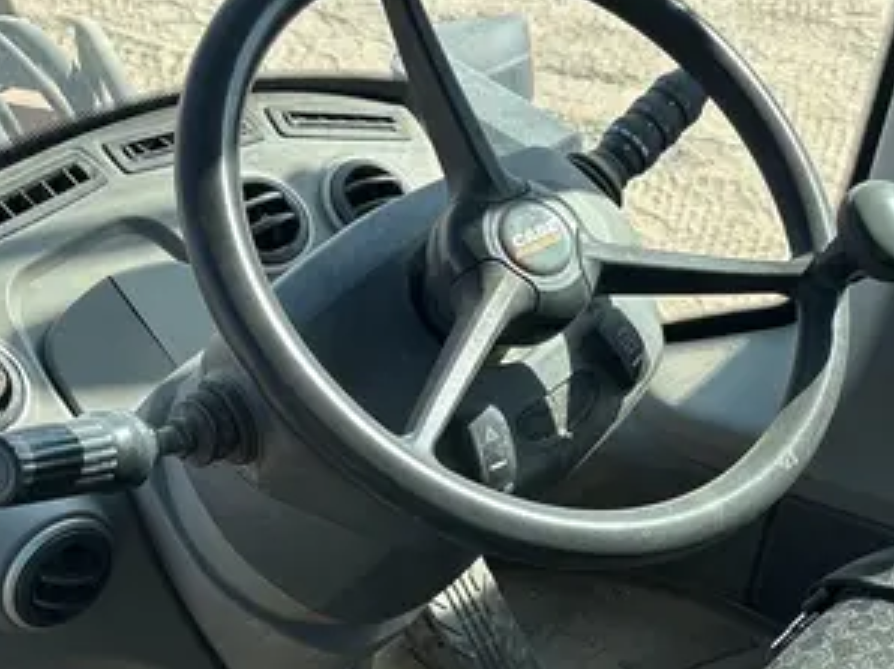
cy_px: 488
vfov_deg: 22.7
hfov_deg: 29.3
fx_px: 1652
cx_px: 771
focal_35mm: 64
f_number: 1.6
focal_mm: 5.96
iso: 50
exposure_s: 1/1175
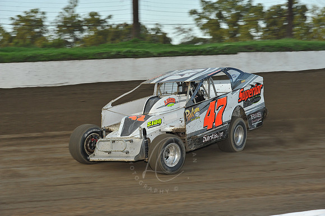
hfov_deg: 19.5
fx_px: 947
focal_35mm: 105
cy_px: 108
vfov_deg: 13.0
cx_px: 162
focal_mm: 105
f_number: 8
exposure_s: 1/320
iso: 640
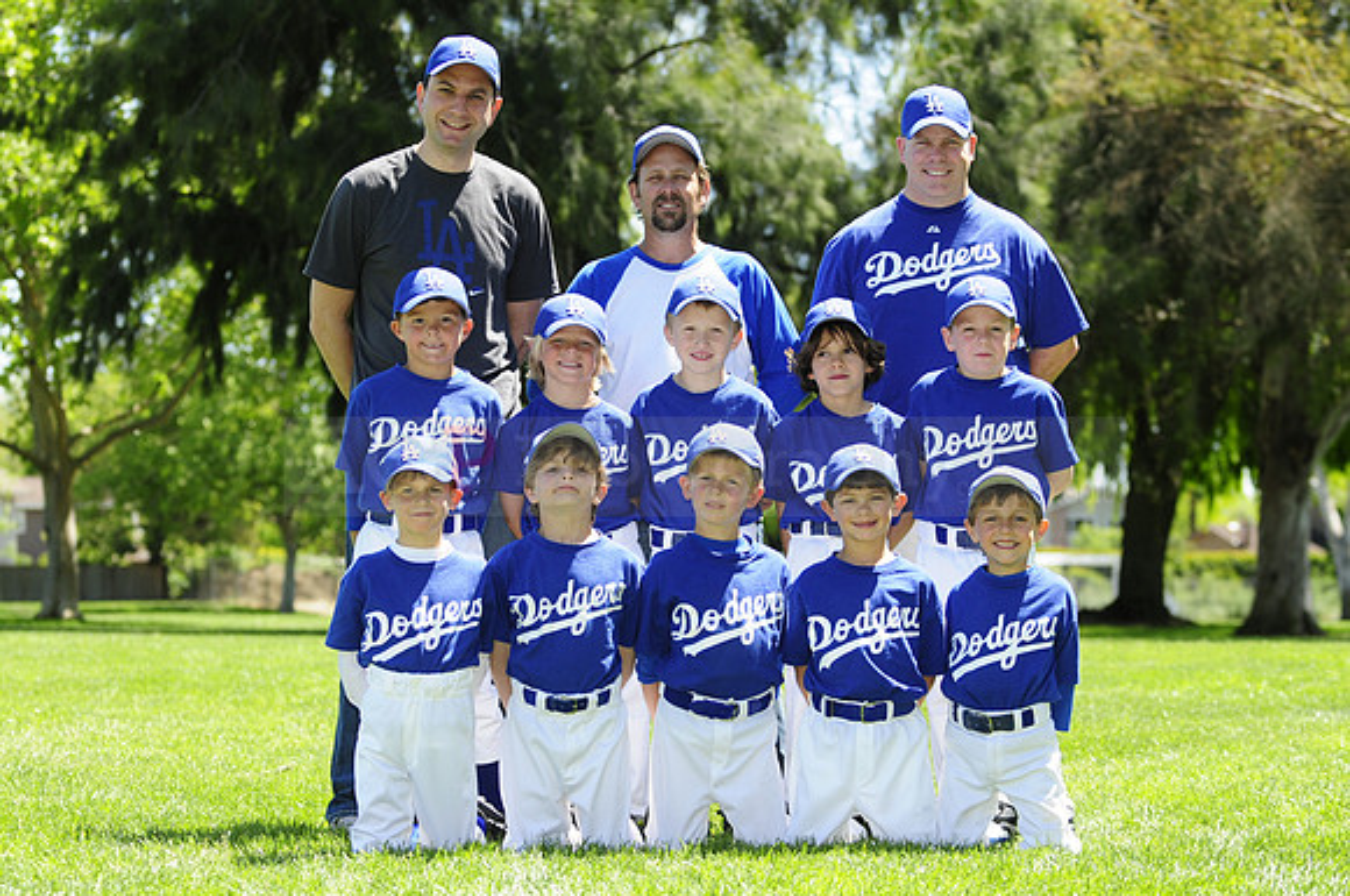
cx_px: 675
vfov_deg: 13.0
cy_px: 448
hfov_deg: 19.5
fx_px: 3932
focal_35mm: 105
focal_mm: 70
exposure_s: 1/640
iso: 200
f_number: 4
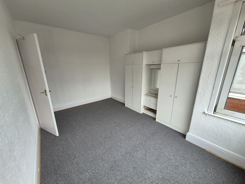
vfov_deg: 89.9
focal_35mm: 13
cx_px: 122
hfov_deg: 106.2
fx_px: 92
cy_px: 92
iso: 160
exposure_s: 1/50
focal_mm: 1.74
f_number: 2.2
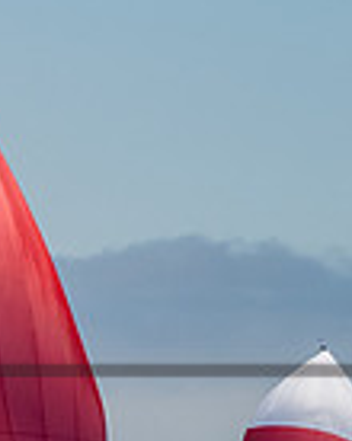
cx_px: -531
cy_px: 444
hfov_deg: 2.1
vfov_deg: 2.7
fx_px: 9384
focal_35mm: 719
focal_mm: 120
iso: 640
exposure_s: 1/1600
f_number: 14
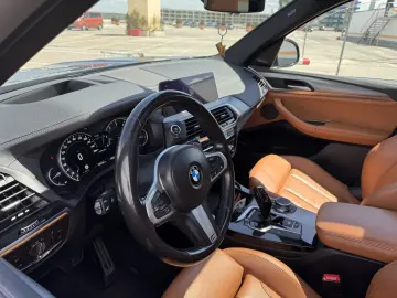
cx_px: 198
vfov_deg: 56.8
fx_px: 275
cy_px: 149
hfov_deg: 71.6
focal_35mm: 24
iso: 80
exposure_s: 1/822
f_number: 1.78
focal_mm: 6.76
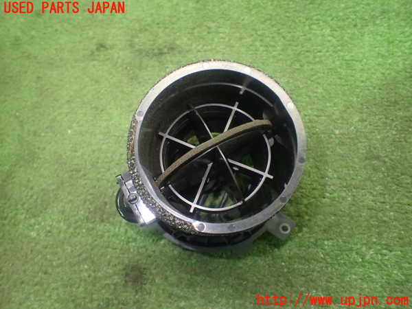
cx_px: 206
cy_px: 154
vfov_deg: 46.8
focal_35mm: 30
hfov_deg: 60.0
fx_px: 357
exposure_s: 1/80
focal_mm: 5.4
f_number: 2.3
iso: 800
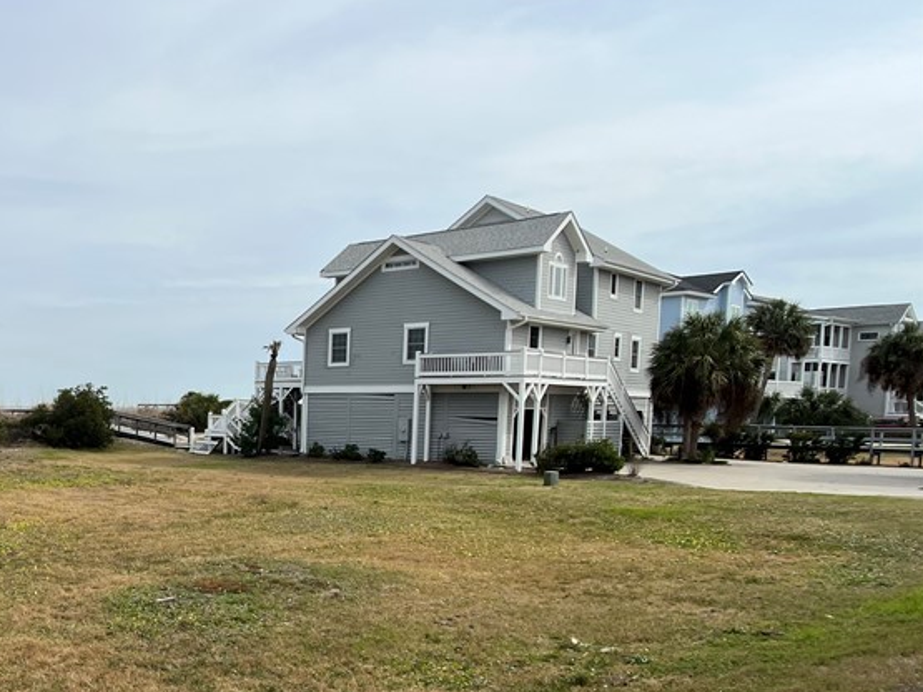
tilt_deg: -5.0
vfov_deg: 29.9
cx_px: 80
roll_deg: -0.2
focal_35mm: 48
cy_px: 491
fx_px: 1280
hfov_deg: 37.0
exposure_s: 1/6211
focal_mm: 5.7
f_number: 1.5
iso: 50
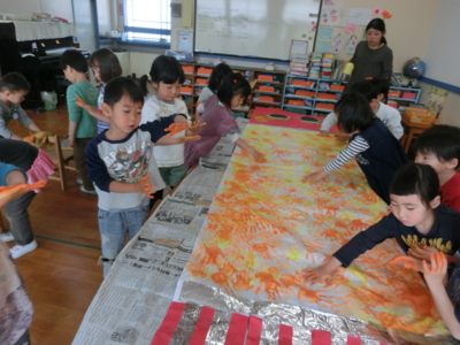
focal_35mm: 24
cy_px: 172
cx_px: 230
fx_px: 319
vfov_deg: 56.8
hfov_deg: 71.6
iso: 80
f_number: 3
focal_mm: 4.24
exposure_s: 1/125
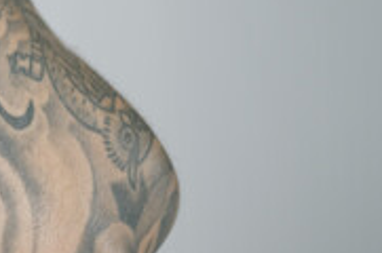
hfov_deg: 9.2
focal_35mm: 216
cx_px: -247
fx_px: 2288
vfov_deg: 6.3
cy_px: -41
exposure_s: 1/500
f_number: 2.8
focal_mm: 63
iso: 800
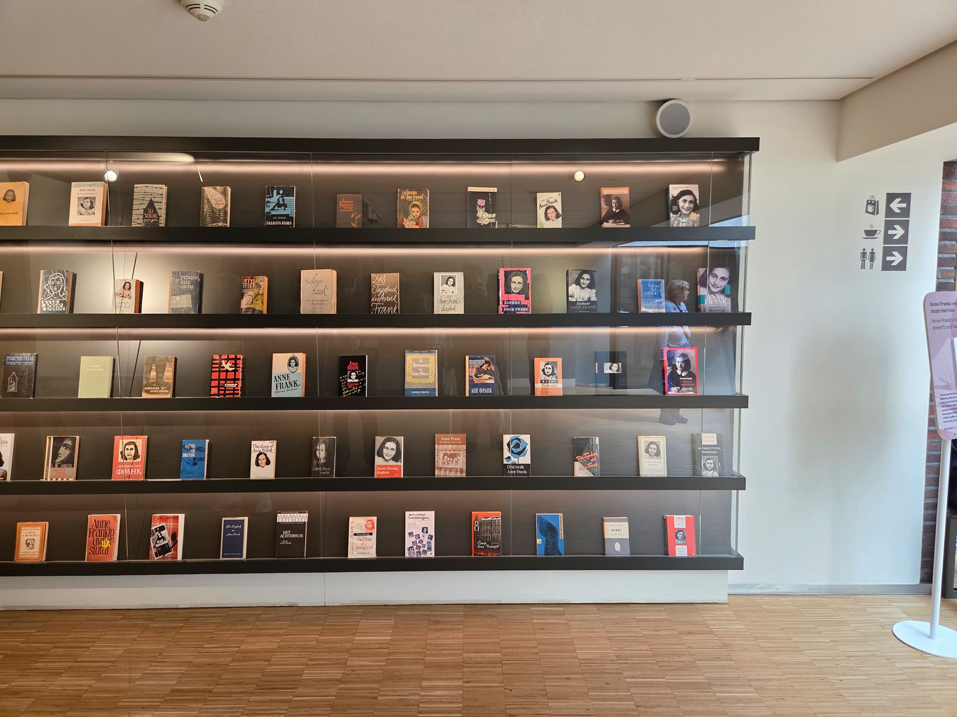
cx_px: 478
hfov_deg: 73.9
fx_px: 636
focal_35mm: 23
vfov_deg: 58.9
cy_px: 358
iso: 125
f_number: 1.8
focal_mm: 5.4
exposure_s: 1/52
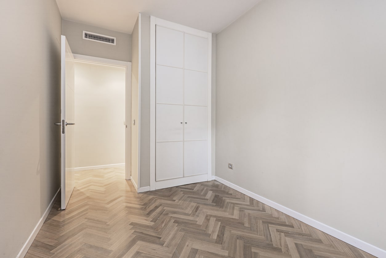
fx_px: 204
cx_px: 193
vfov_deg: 64.6
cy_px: 129
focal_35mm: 19
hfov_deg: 86.9
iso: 100
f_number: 10
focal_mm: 19
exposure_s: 4
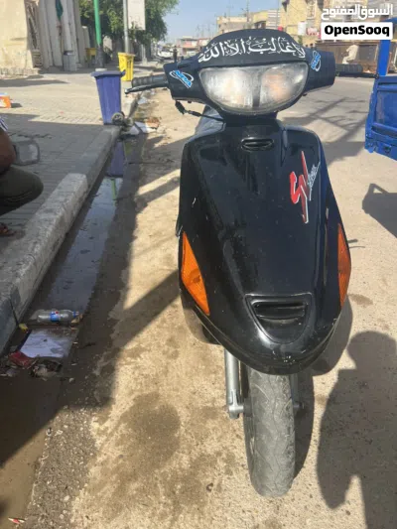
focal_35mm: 26
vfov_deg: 67.3
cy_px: 264
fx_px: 397
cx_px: 198
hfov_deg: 53.1
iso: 50
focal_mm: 5.7
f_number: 1.5
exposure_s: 1/2695
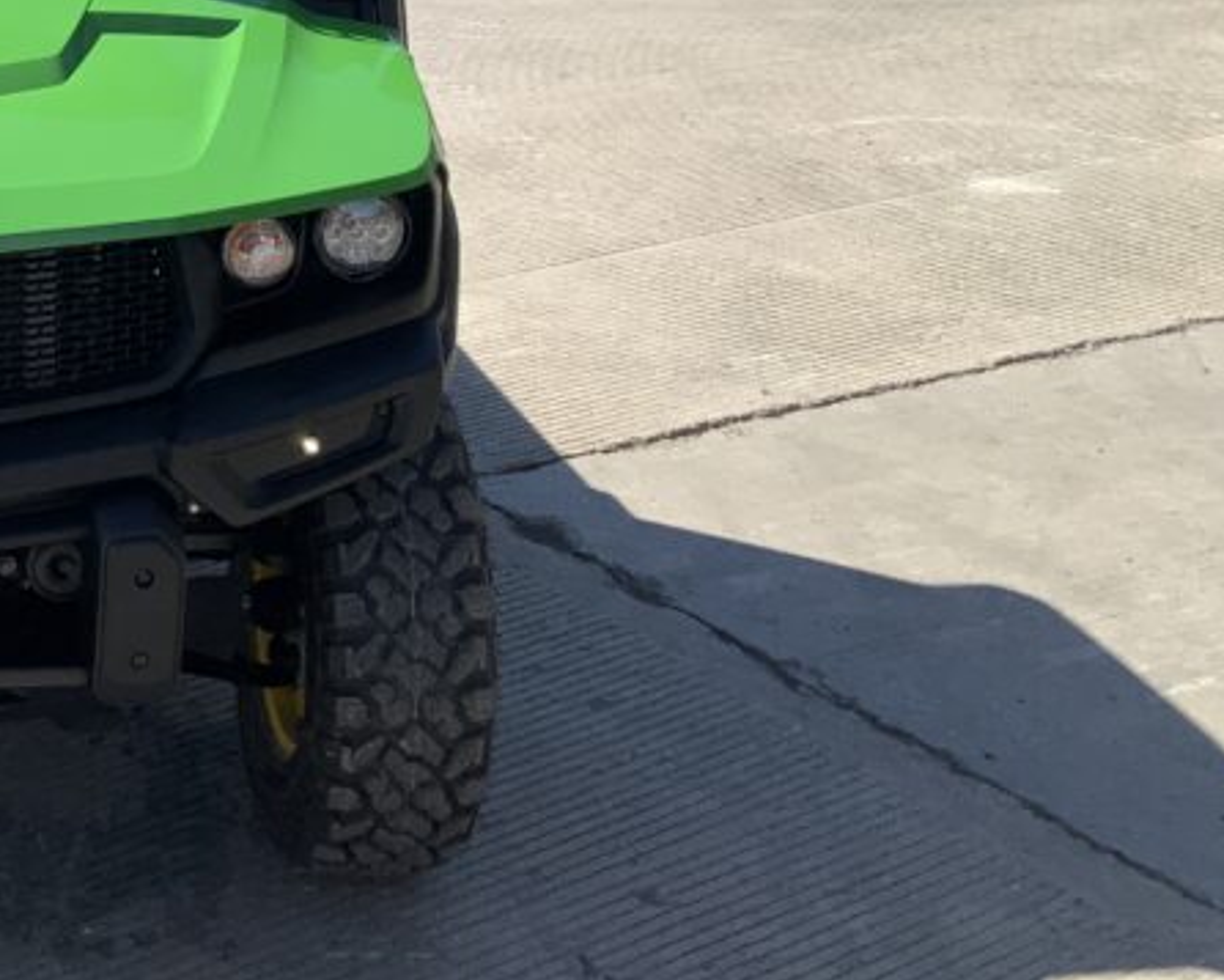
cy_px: 173
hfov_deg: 27.3
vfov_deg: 23.1
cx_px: -25
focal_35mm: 65
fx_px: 2355
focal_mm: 3
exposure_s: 1/1451
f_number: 1.8
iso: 16
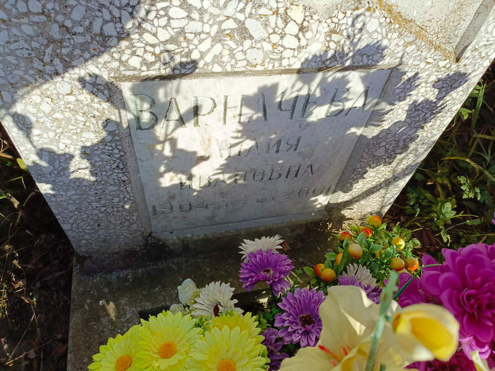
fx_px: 357
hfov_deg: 69.4
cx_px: 248
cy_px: 186
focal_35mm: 25
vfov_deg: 54.9
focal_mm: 4.76
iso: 115
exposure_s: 1/1070
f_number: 1.69
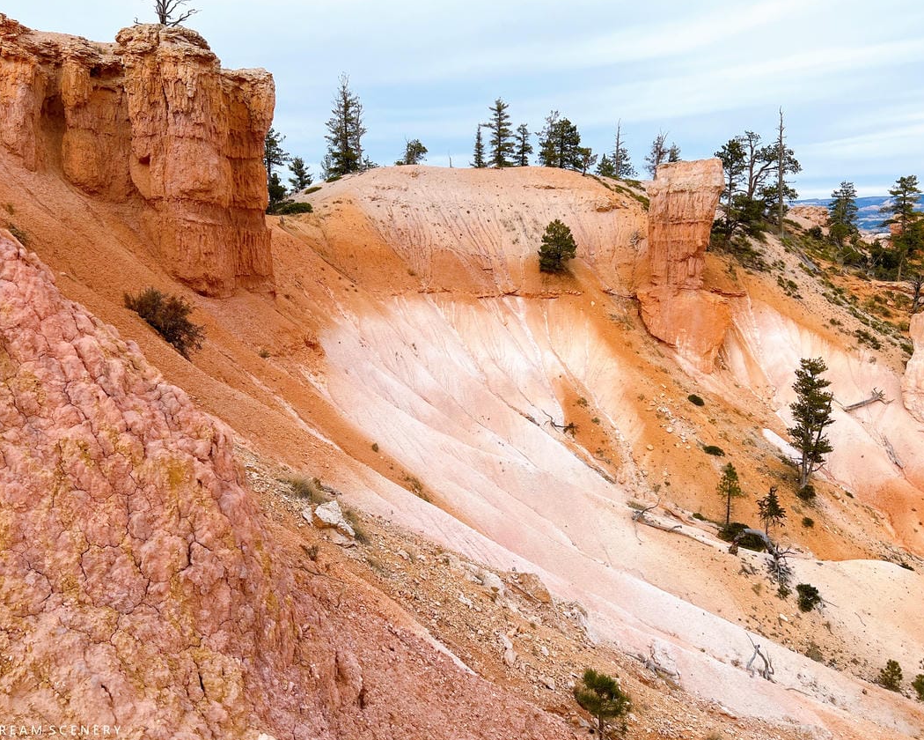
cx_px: 464
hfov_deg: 60.4
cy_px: 388
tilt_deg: -11.4
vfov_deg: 50.0
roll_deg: +0.9
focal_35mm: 29
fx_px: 793
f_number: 1.5
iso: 50
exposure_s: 1/1266
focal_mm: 5.7
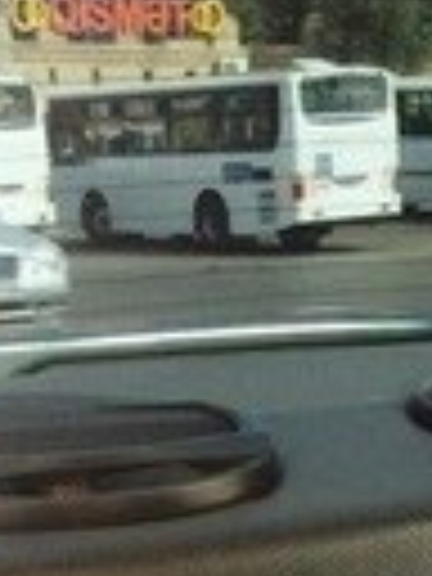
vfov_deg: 14.9
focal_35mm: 112
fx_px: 1864
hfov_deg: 13.2
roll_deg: +0.2
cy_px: 1084
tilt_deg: -30.0
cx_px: 270
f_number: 2.2
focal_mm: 4.15
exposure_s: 1/50
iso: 40
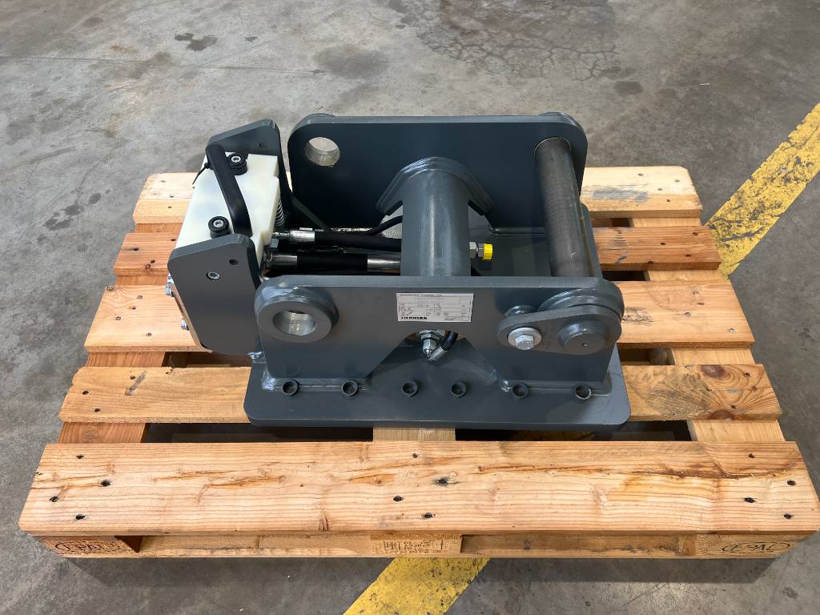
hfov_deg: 67.3
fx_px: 616
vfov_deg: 53.1
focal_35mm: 26
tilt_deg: -53.1
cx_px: 410
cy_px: 308
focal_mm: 5.7
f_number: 1.5
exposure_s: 1/143
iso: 32
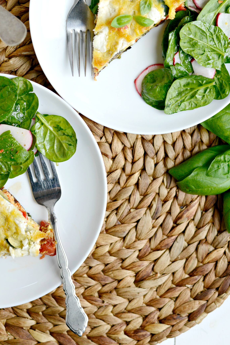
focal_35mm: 80
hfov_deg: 17.0
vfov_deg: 25.1
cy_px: 87
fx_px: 766
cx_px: 68
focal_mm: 50
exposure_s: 1/1000
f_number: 3.2
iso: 500
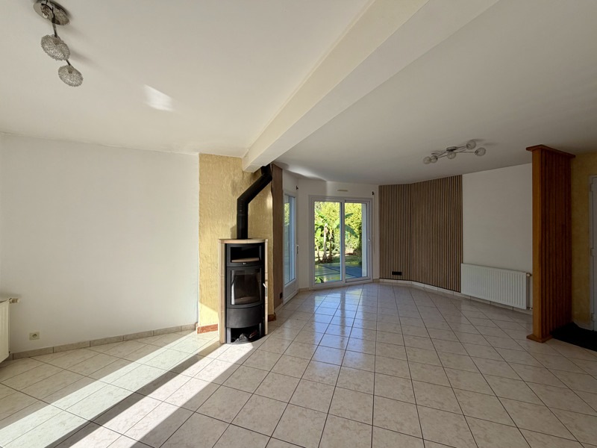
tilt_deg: +1.0
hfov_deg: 102.1
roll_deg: +0.8
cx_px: 298
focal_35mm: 14
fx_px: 241
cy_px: 224
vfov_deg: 85.7
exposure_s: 1/502
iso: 50
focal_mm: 2.22
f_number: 2.2
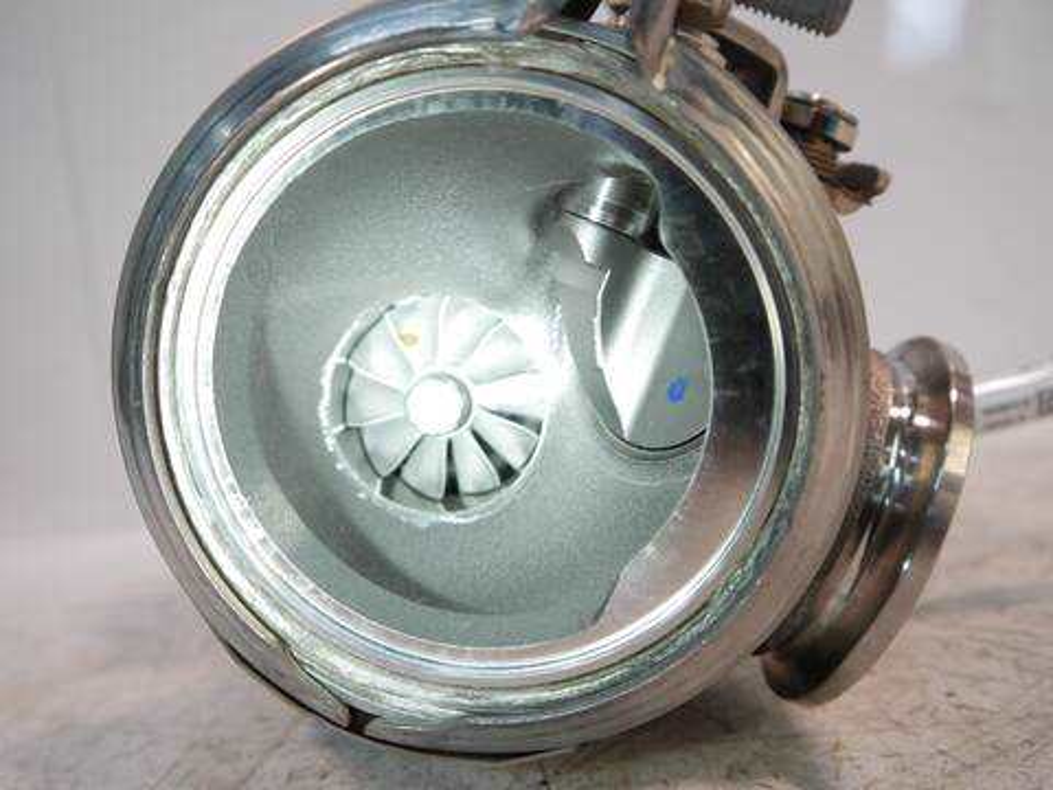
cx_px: 526
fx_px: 913
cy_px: 395
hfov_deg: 60.0
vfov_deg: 46.8
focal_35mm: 30
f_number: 3.6
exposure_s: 1/60
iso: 320
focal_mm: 15
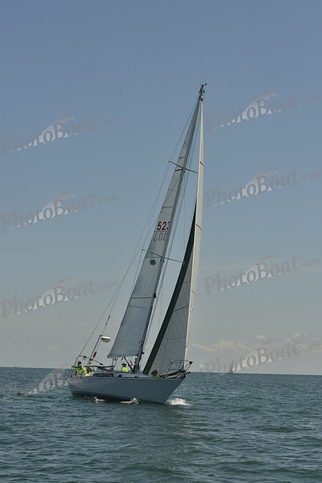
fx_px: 939
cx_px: 161
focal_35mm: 70
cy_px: 242
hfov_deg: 19.5
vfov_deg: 28.8
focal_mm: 70
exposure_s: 1/500
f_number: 16
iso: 280
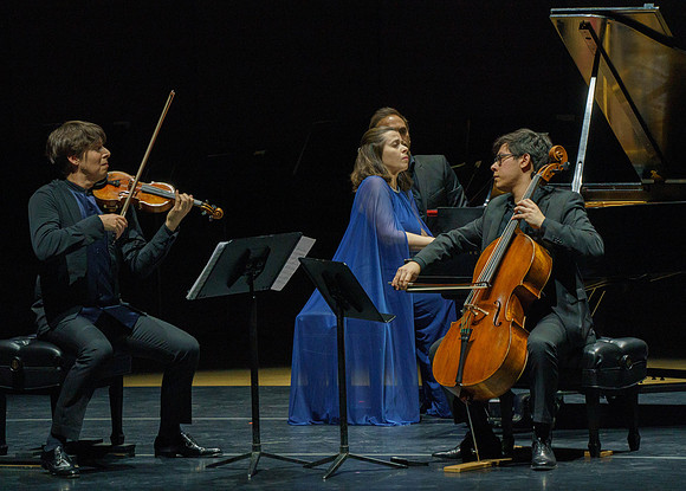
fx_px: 6572
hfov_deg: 6.0
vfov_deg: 4.3
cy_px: 241
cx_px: 310
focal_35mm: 337
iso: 4000
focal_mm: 315
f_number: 10
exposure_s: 1/250
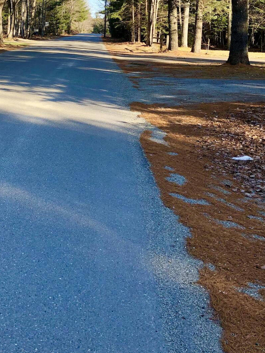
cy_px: 68
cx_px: 73
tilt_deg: -1.2
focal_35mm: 53
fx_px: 541
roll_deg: -0.3
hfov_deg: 27.2
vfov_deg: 35.0
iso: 20
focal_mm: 3.99
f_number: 1.8
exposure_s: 1/230
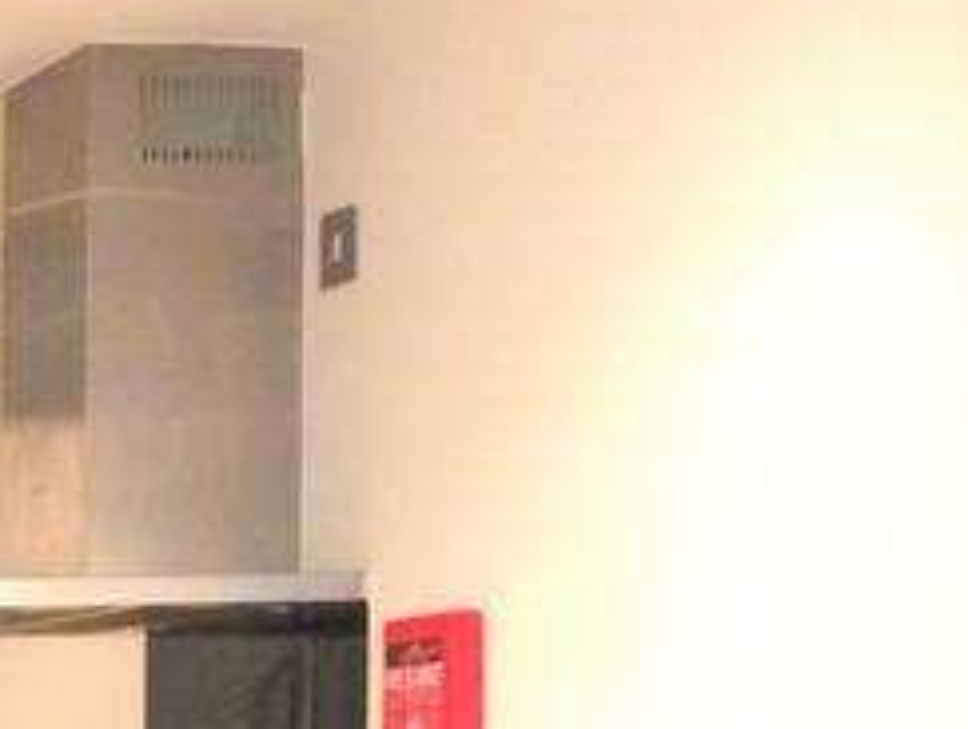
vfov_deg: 11.7
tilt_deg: -4.9
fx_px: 3417
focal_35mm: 122
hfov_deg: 14.8
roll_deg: +1.3
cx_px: -574
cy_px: 1095
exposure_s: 1/33
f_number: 2.2
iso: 320
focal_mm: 4.15
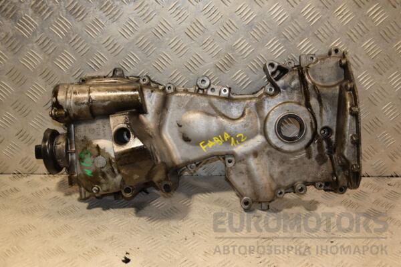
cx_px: 200
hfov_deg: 46.4
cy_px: 134
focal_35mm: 42
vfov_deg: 31.9
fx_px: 468
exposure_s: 1/200
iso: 800
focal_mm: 28
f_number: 5
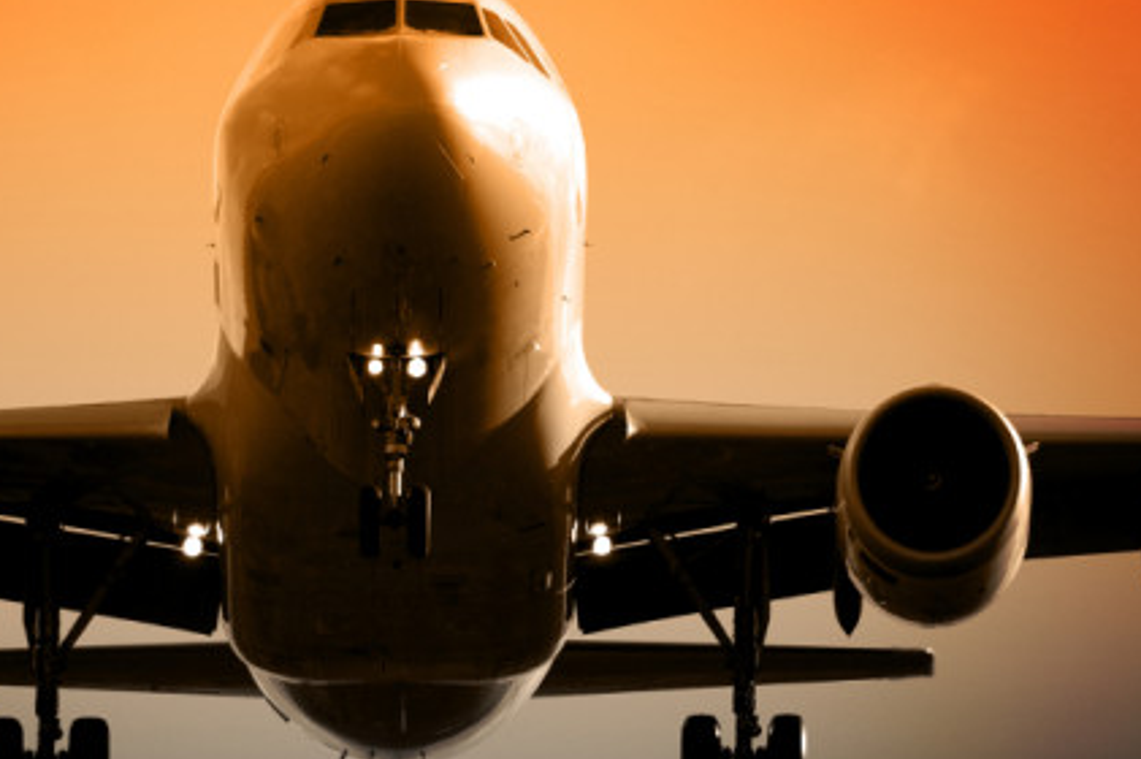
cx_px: 405
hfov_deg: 3.2
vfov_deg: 2.1
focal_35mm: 643
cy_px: 374
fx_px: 20363
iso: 200
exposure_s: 1/2000
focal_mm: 300
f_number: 4
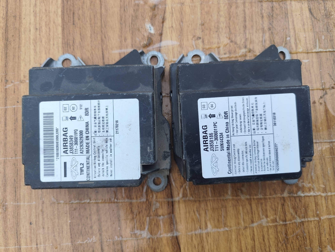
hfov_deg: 73.9
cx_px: 168
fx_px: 223
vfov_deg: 58.9
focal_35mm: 23
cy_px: 126
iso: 50
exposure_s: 1/162
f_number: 1.65
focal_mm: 6.19
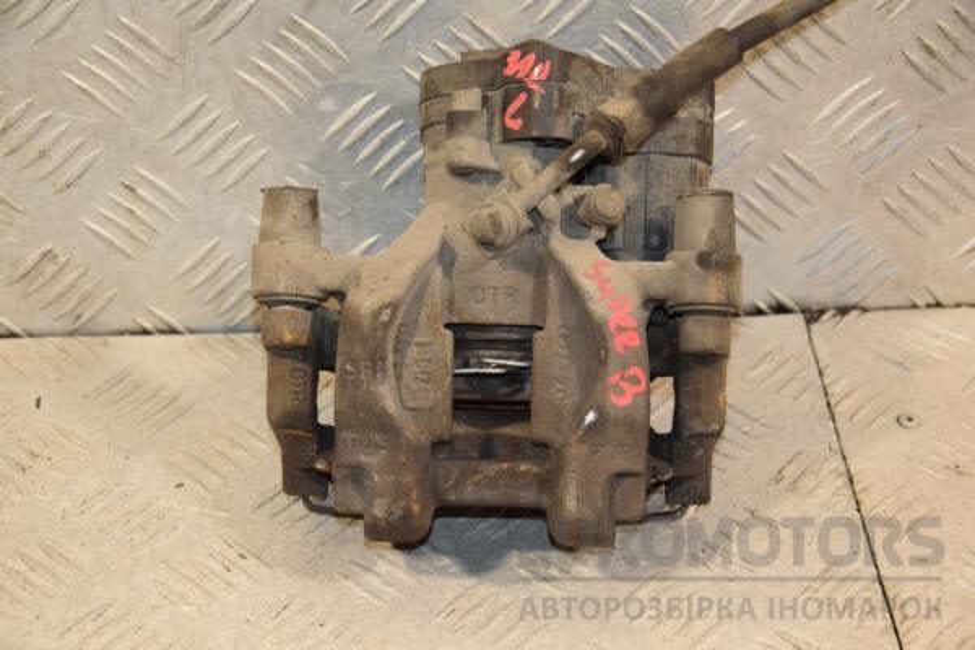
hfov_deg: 23.4
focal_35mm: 87
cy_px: 325
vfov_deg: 15.7
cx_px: 488
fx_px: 2356
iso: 800
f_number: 5
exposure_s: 1/125
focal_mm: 58
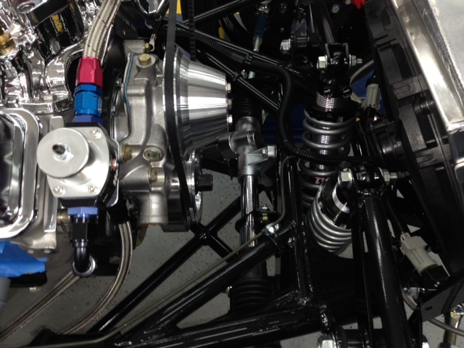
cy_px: 174
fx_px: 442
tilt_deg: -50.3
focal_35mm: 33
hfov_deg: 55.4
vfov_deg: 42.9
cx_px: 232
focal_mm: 4.12
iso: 50
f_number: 2.4
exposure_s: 1/31
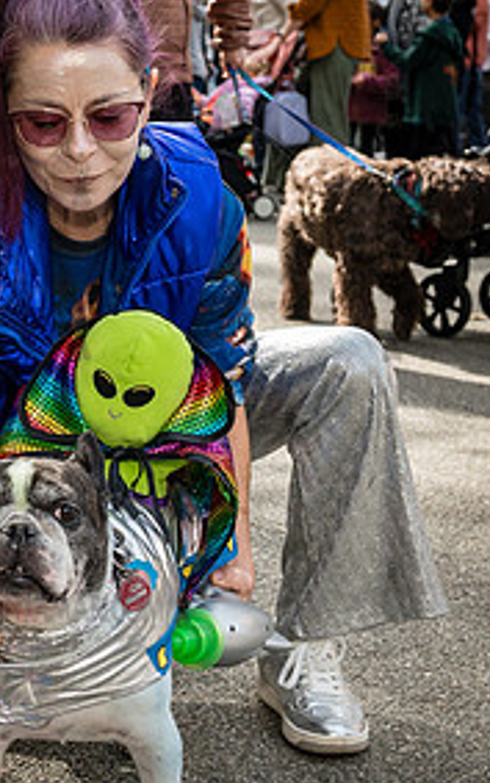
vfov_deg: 24.3
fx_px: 1815
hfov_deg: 15.2
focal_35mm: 85
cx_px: 44
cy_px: 335
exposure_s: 1/1000
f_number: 5
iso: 1000
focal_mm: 35
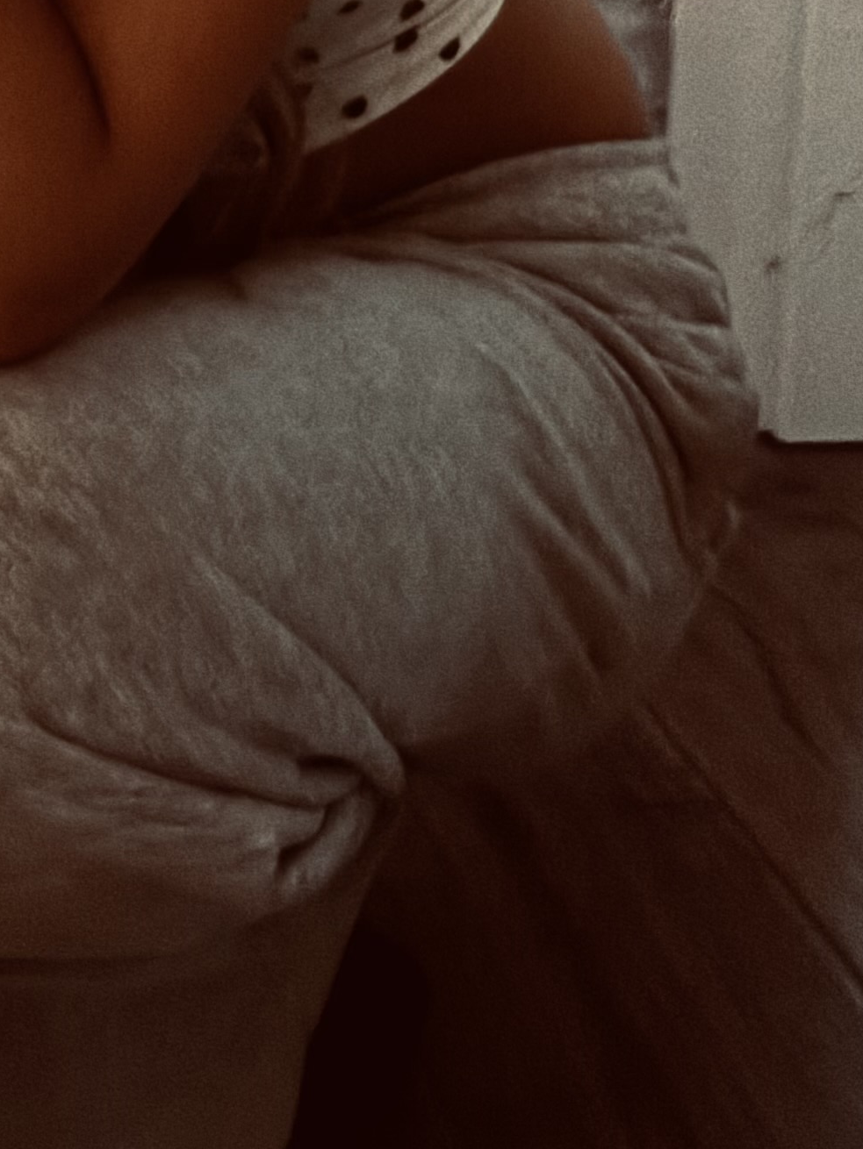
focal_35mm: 80
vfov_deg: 20.7
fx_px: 2658
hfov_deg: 17.6
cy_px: -584
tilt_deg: -5.2
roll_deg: -2.9
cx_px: -156
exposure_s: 1/15
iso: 2000
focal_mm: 5.96
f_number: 1.6
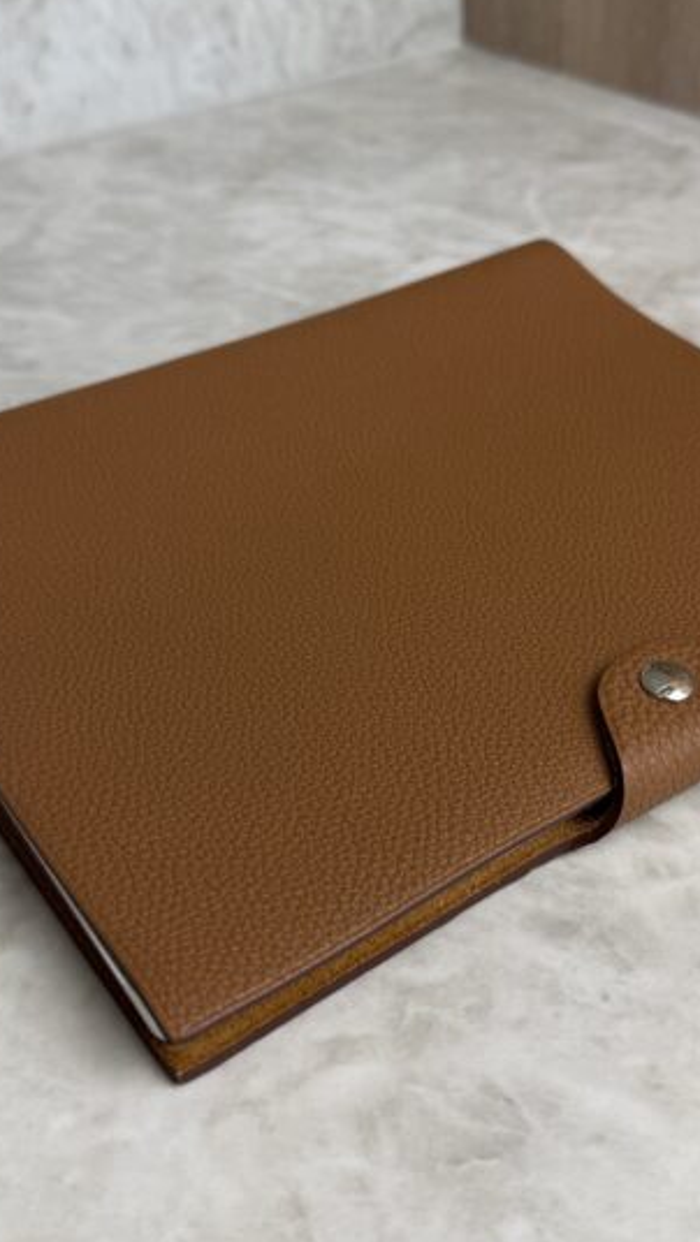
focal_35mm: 39
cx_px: 401
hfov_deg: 30.4
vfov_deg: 51.6
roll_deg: +1.8
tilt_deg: -36.8
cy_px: 598
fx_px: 1285
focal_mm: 6.76
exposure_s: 1/157
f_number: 1.78
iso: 64
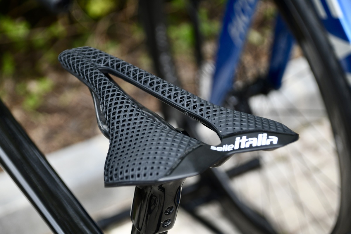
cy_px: 117
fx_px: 1258
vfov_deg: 10.6
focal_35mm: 129
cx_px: 176
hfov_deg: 15.9
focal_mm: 86
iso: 640
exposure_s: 1/125
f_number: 5.3
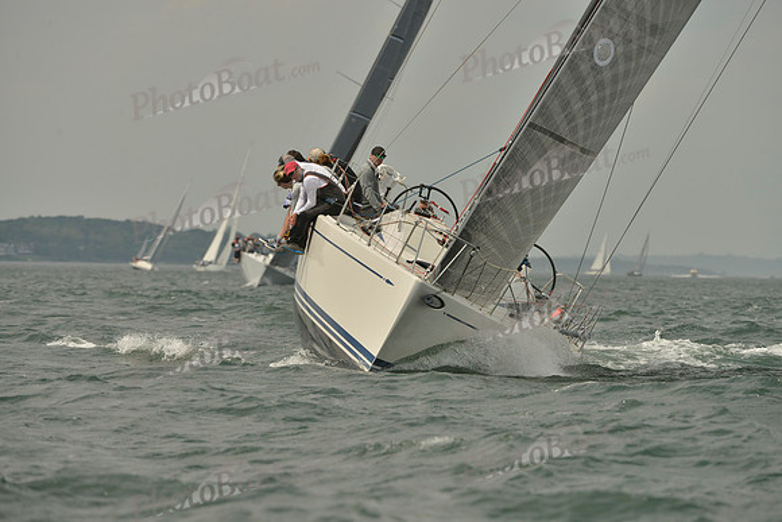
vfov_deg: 3.9
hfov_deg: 5.9
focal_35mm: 350
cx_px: 391
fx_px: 7604
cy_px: 261
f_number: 9
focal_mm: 350
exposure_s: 1/1250
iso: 280
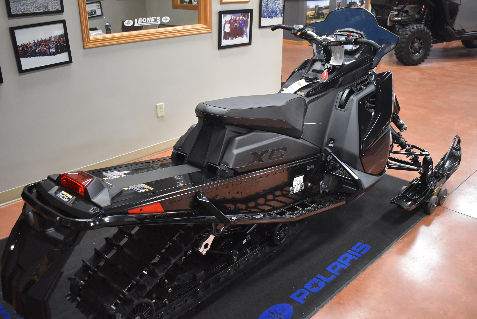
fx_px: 438
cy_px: 160
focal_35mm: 33
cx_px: 238
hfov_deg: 57.2
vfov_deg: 40.0
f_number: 3.8
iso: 3600
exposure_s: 1/125
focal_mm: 22
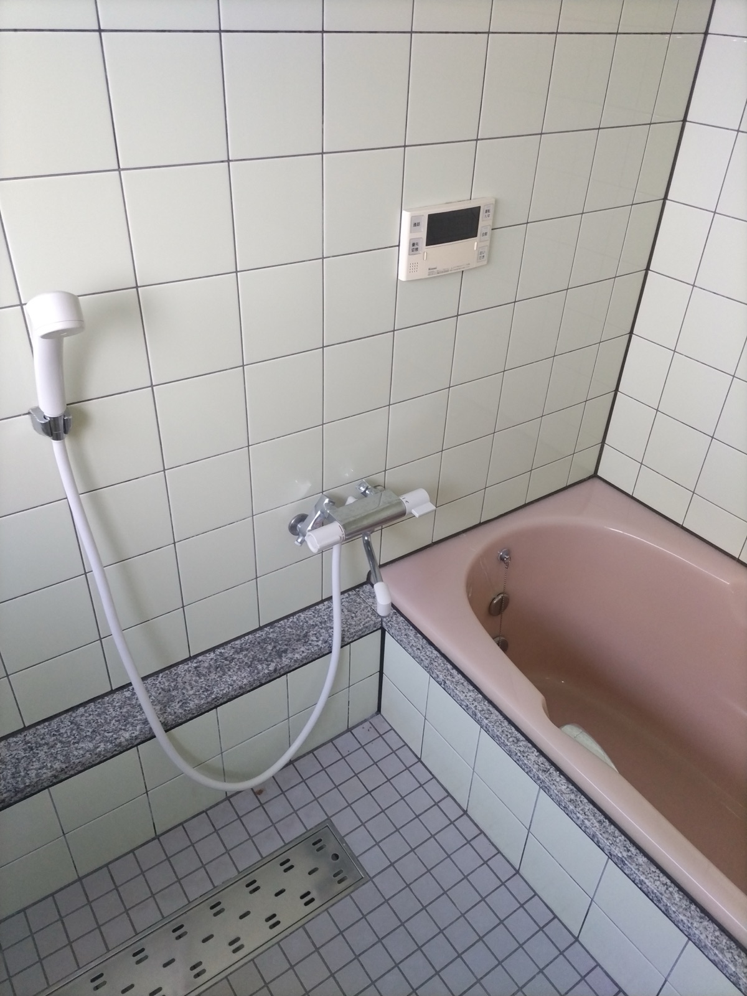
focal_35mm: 26
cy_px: 498
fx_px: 748
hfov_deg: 53.1
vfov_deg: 67.3
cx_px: 374
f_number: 1.79
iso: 291
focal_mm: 4.8
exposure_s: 1/50
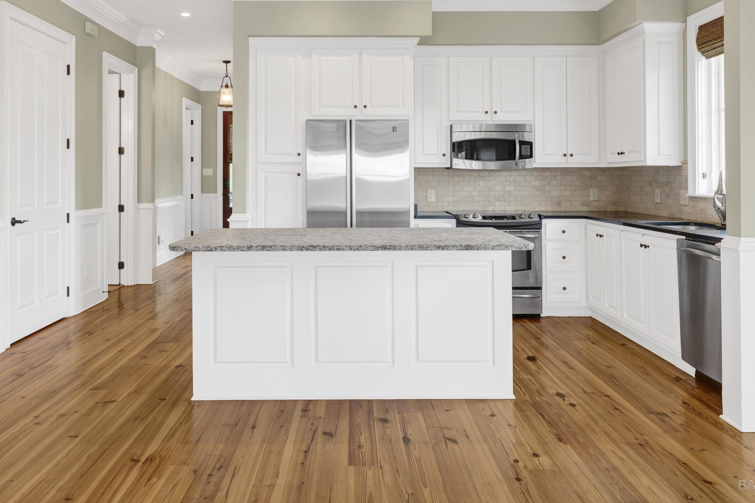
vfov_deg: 46.3
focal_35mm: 28
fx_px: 580
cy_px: 178
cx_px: 360
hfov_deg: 66.1
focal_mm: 20.5
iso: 400
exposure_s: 1/20
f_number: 11
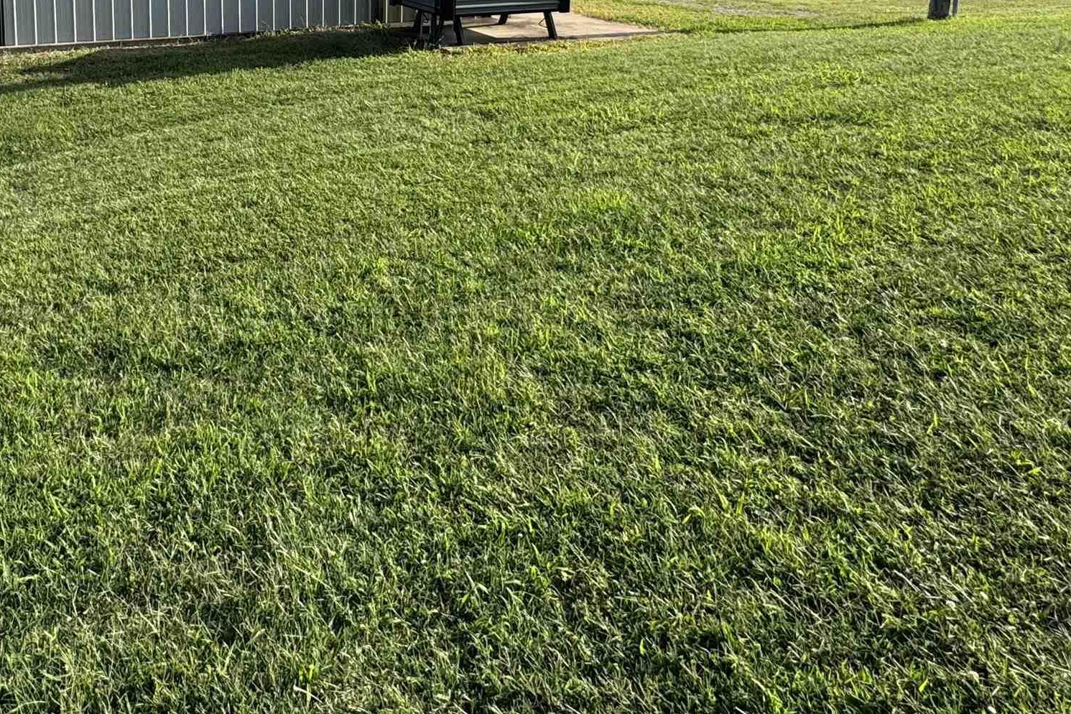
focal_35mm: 30
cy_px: 19
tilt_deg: -9.5
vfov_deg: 39.1
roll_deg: -0.5
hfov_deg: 58.7
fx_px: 892
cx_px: 267
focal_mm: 2.22
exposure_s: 1/1236
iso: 50
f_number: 2.2
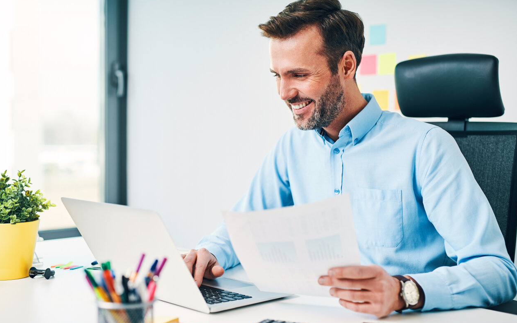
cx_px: 255
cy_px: 161
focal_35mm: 52
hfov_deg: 38.9
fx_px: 733
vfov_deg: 24.9
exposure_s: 1/200
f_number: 2.2
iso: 100
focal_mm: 50
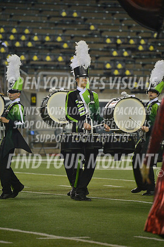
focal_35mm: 320
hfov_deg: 4.3
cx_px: 82
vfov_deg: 6.4
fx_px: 2192
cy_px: 124
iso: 2000
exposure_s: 1/1000
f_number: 5.6
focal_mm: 320
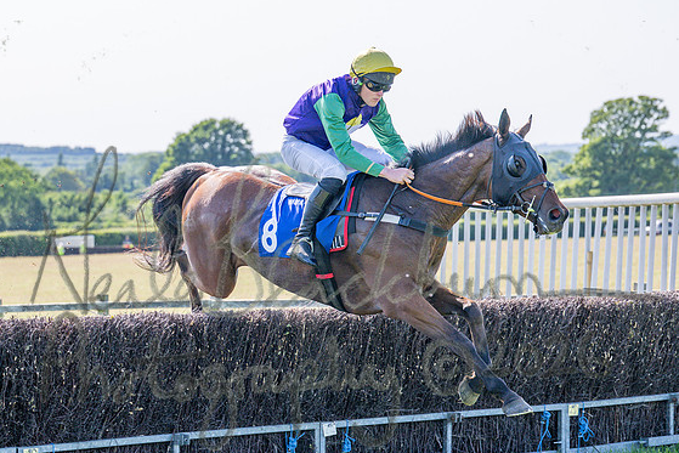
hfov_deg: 15.5
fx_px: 2490
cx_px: 261
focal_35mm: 132
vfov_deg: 10.4
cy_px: 238
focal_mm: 89
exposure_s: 1/2000
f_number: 4
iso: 200
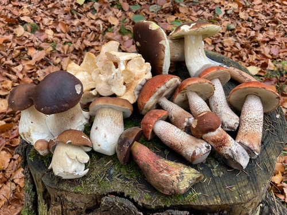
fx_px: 216
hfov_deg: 67.3
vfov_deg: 53.1
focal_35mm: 26
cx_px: 144
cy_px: 108
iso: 32
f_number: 1.6
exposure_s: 1/172
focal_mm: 4.2
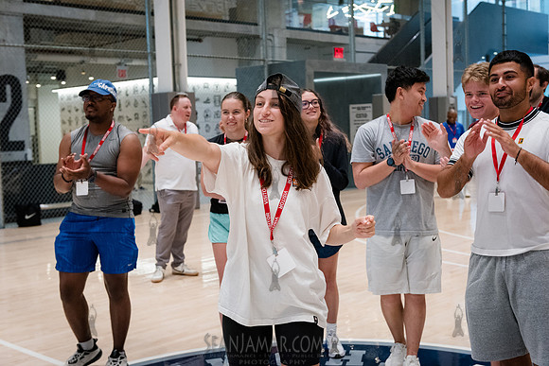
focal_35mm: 48
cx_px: 274
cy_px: 183
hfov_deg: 41.1
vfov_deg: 28.1
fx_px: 732
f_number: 4
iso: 5000
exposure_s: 1/400
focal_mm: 48
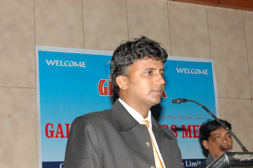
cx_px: 126
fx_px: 579
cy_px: 84
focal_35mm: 82
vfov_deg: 16.5
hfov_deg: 24.6
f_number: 13
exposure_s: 1/125
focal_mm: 55
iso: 400
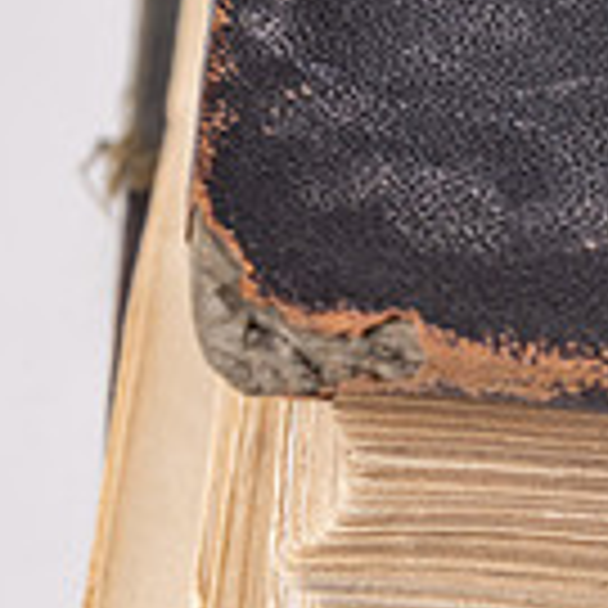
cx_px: 1076
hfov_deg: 7.7
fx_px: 4352
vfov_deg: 8.0
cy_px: 403
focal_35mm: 219
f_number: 13
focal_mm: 60
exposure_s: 1/125
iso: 100
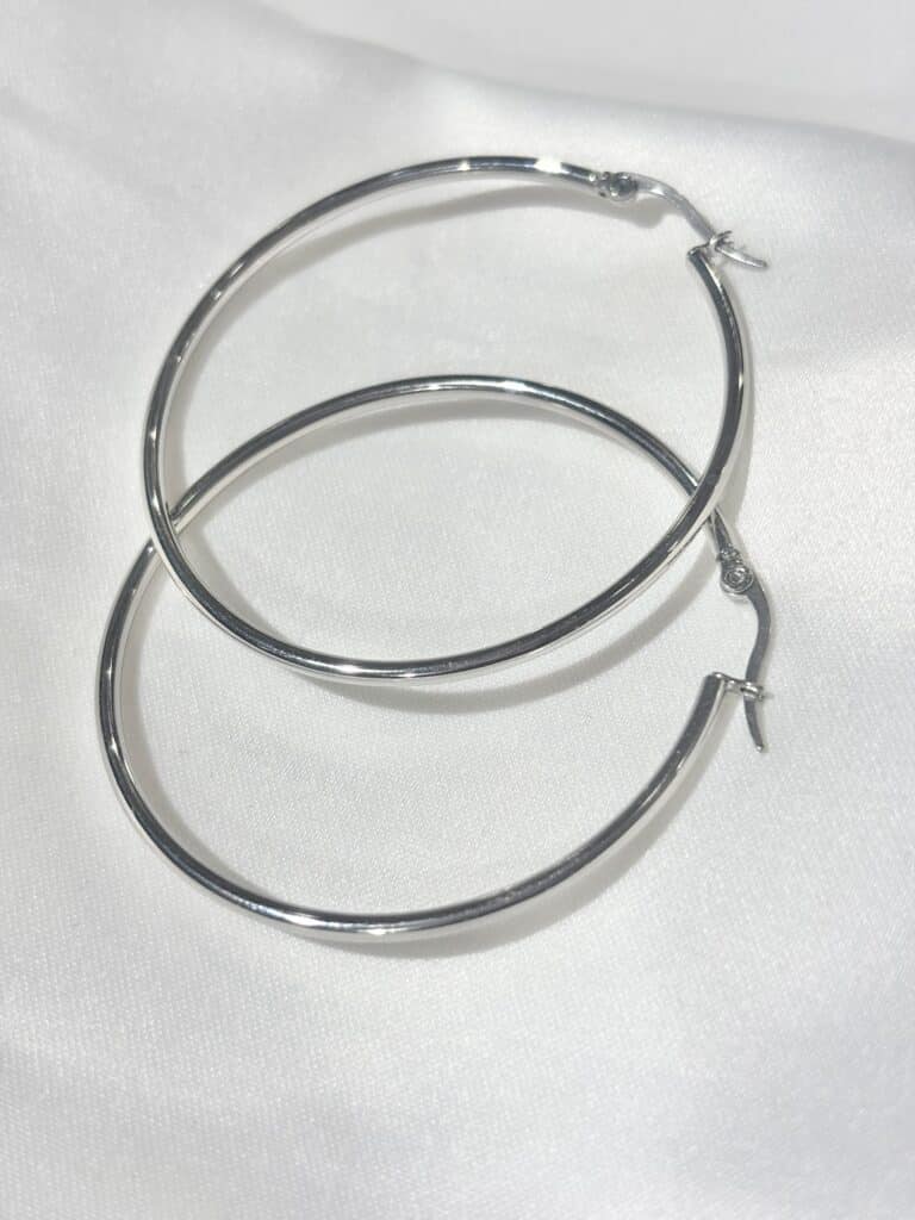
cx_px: 458
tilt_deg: -52.5
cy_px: 610
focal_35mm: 52
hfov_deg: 28.0
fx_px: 1833
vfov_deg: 36.8
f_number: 1.6
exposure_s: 1/339
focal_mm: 5.96
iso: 32
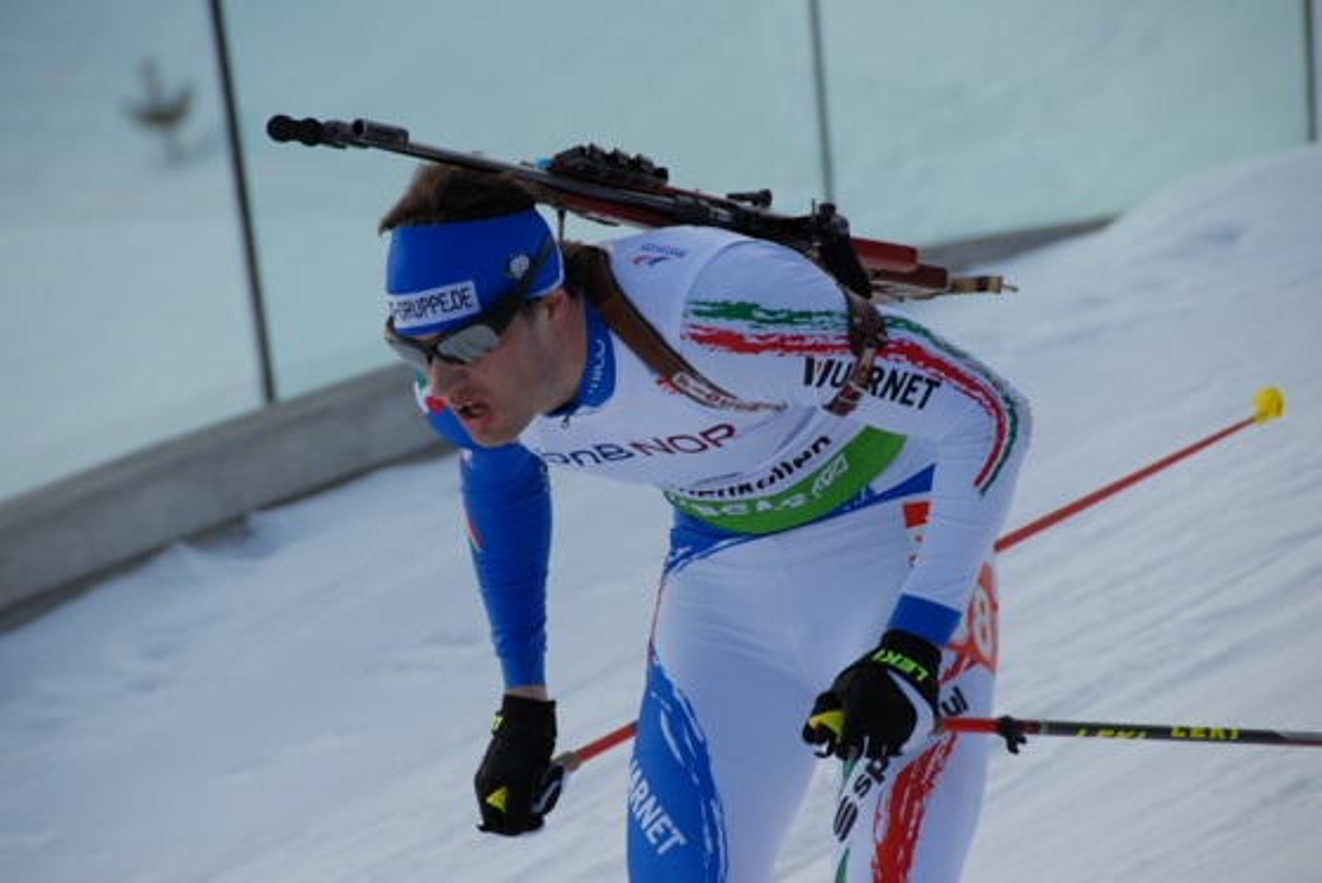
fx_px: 11022
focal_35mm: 300
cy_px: 442
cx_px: 661
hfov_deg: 6.9
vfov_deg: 4.6
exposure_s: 1/800
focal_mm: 200
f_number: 8
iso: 500
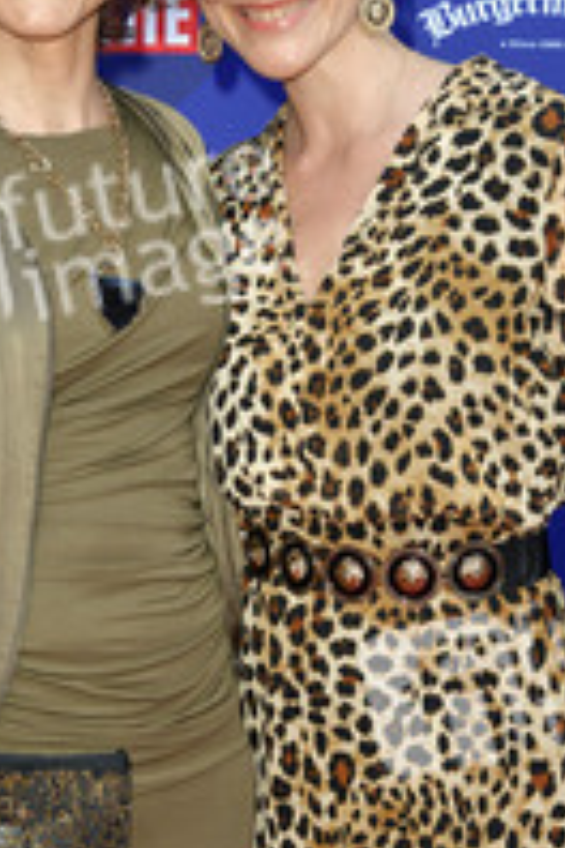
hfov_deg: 13.5
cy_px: 463
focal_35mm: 101
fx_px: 2378
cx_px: 193
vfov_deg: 20.2
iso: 640
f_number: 6.3
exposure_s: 1/200
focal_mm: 50
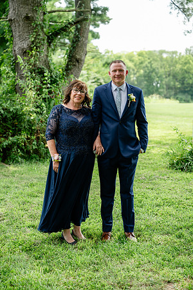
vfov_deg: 28.8
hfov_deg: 19.5
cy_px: 145
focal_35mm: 70
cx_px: 96
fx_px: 563
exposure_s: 1/500
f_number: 3.2
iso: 200
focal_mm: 70
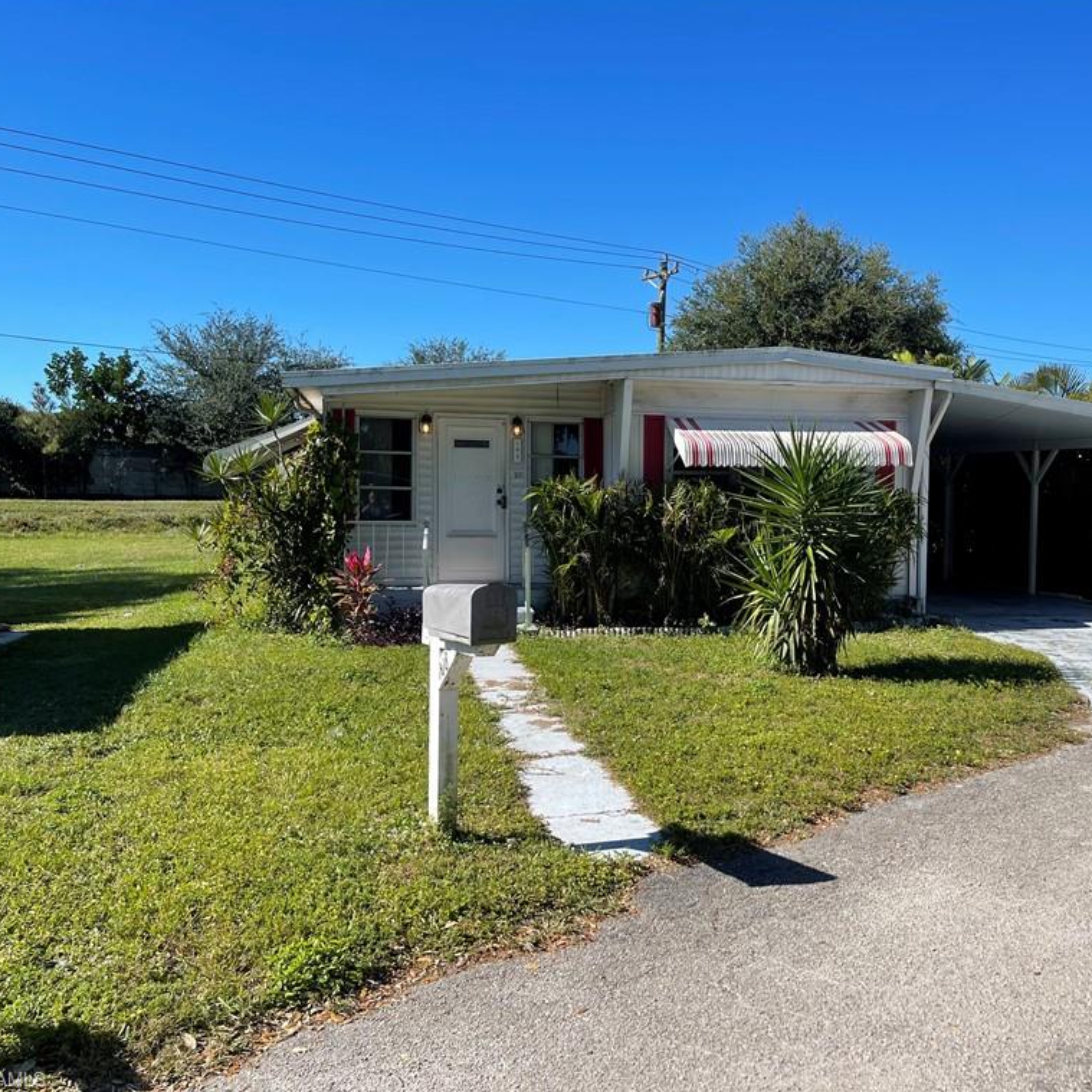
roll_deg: -0.8
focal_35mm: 31
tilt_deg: -3.2
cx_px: 676
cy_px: 541
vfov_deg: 52.5
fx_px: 1106
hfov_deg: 52.0
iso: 32
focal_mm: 5.1
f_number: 1.6
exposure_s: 1/3003
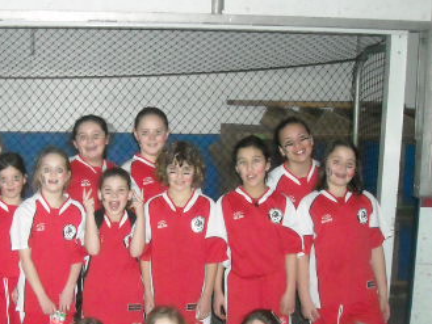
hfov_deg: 28.0
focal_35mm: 68
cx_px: 95
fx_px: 849
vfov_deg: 21.3
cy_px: 270
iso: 872
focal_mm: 5.7
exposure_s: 1/60
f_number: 2.8
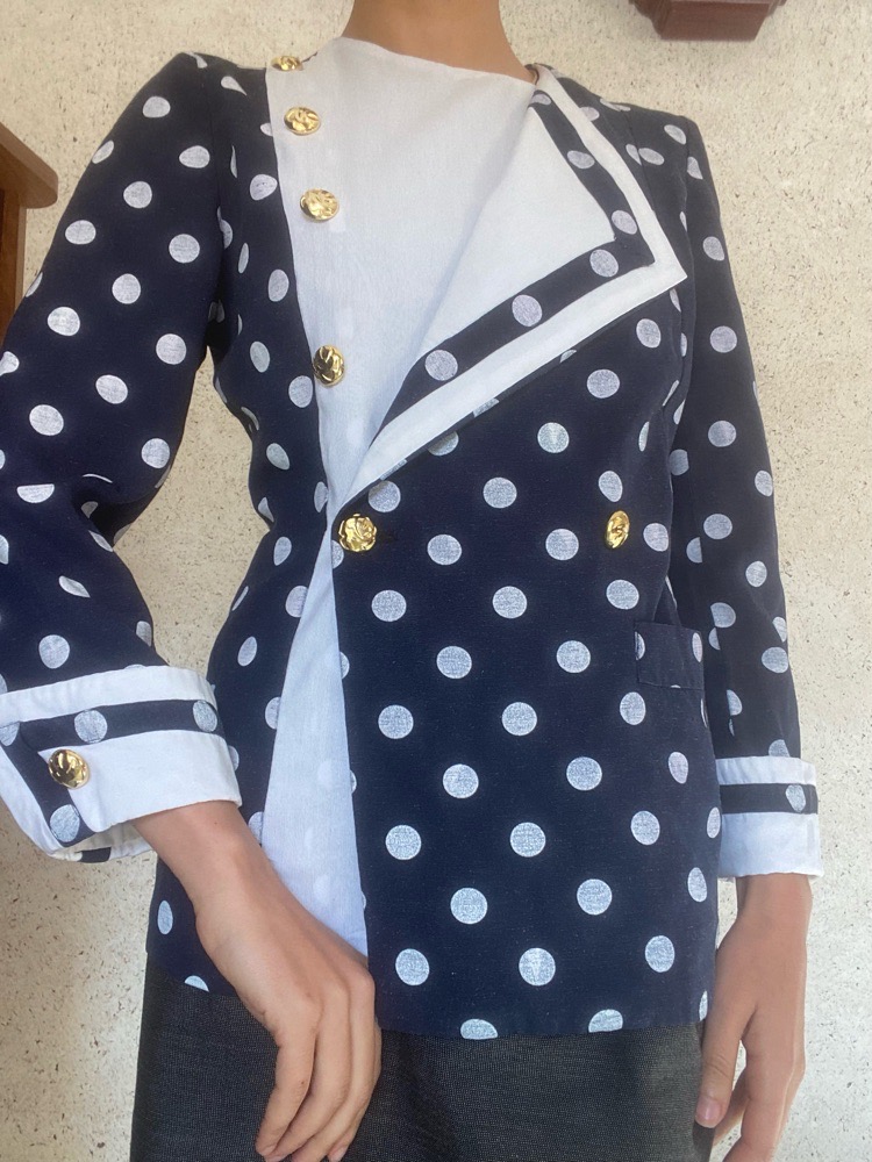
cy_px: 581
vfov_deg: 60.0
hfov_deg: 46.8
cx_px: 436
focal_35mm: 30
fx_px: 1008
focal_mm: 2.71
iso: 80
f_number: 2.2
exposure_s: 1/122
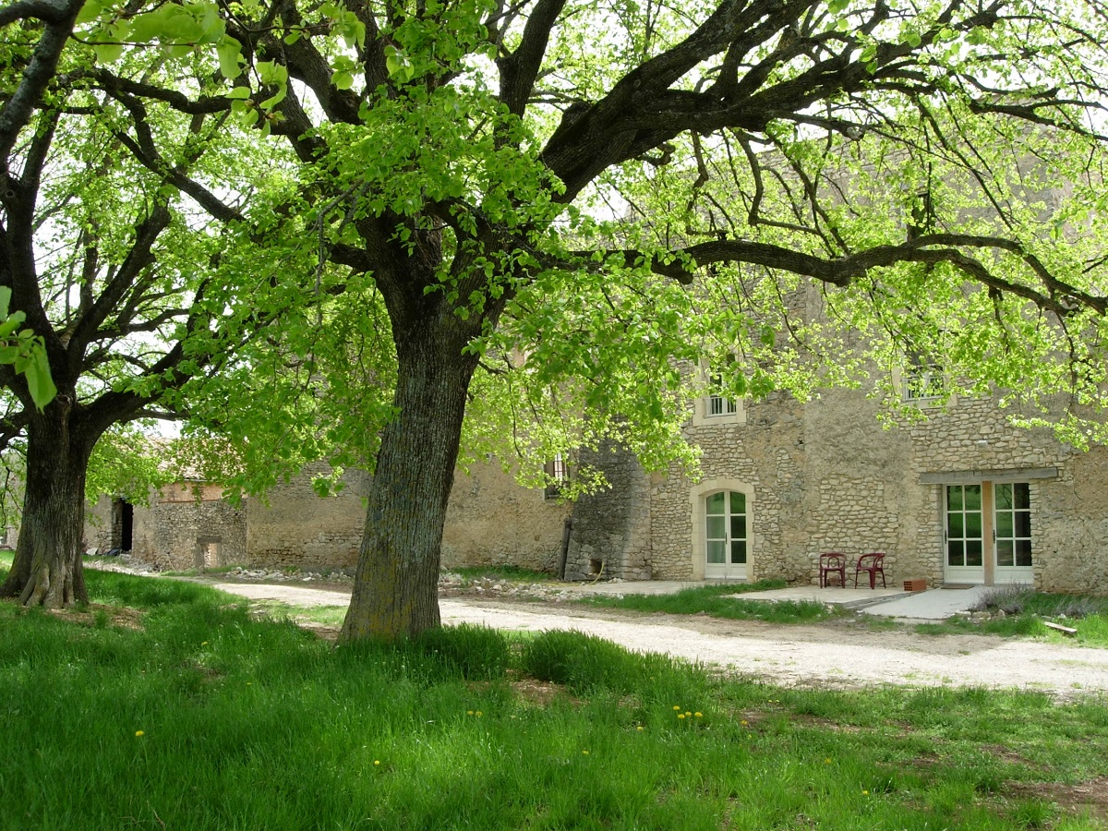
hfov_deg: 49.0
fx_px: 1216
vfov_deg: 37.7
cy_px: 416
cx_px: 554
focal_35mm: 38
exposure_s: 1/249
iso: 79
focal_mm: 7.8
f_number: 4.8
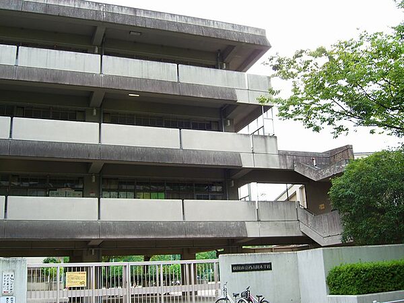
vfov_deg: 37.7
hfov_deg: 49.0
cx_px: 202
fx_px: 443
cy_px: 152
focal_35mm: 38
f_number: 4
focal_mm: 7.9
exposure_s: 1/80
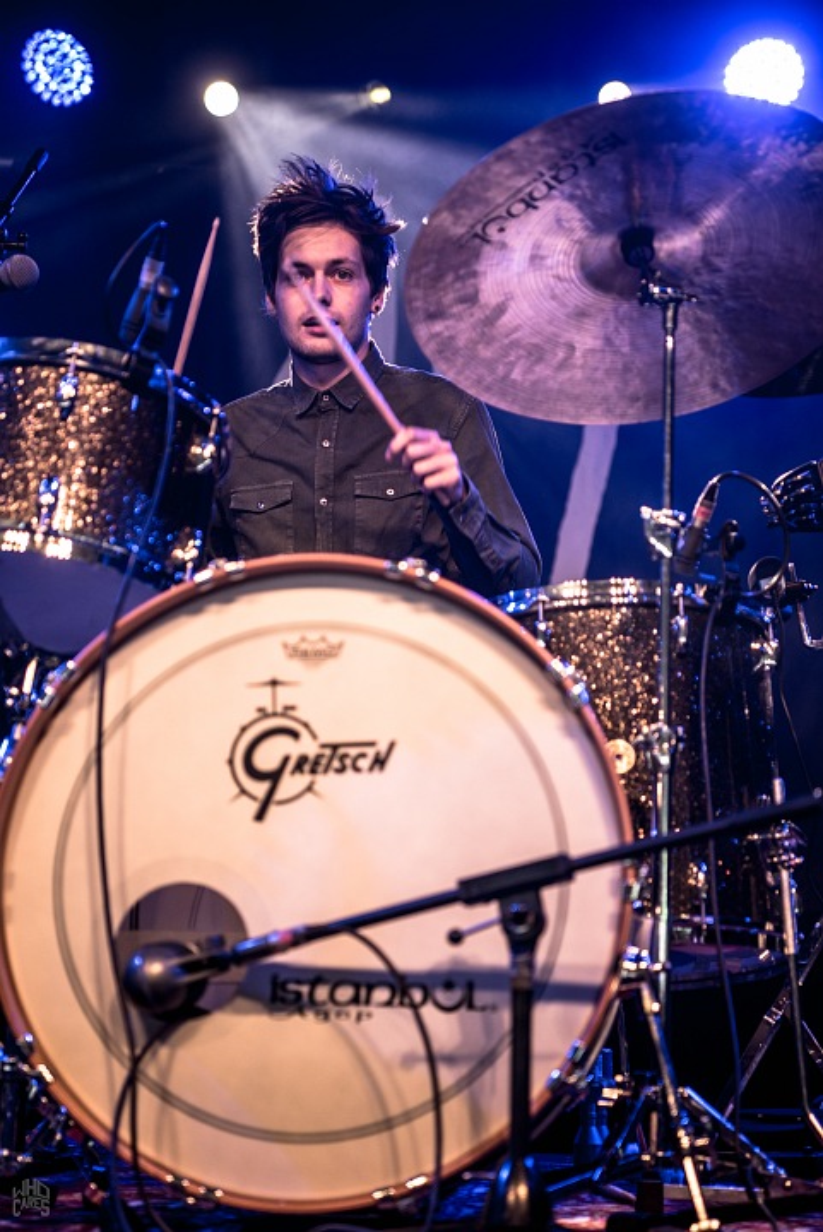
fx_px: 2397
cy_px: 616
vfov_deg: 28.8
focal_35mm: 70
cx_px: 412
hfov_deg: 19.5
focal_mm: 70
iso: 400
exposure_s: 1/125
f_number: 2.8
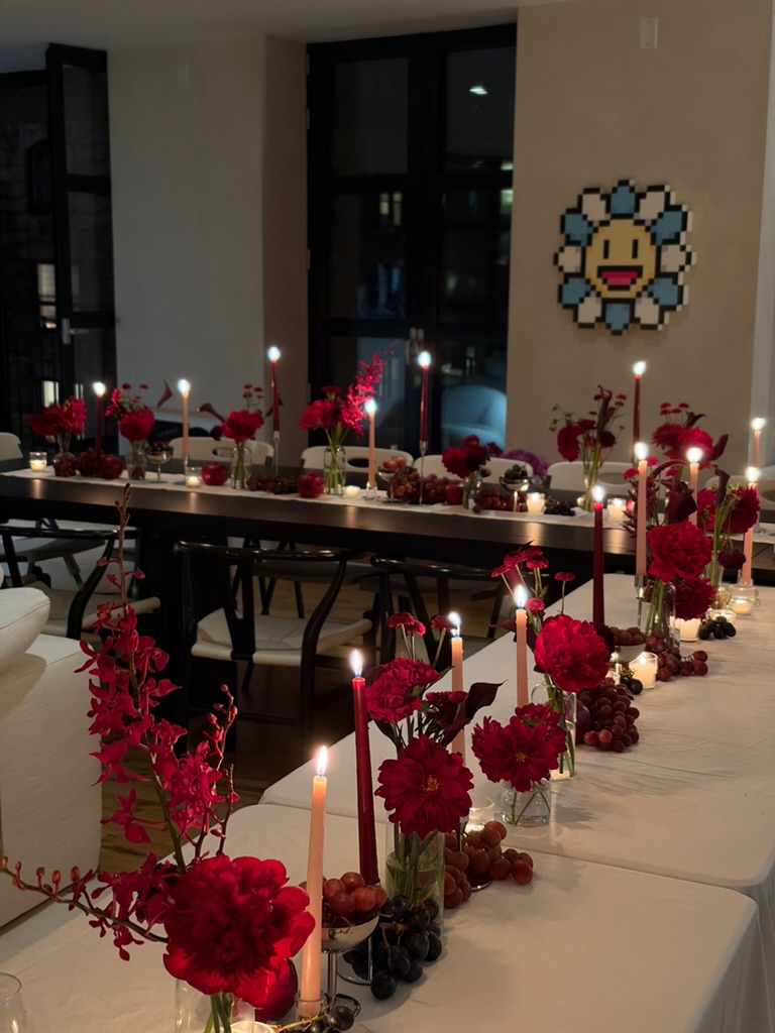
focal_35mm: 48
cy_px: 516
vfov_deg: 39.7
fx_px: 1433
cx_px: 388
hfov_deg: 30.3
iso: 320
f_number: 1.48
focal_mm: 6.93
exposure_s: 1/40
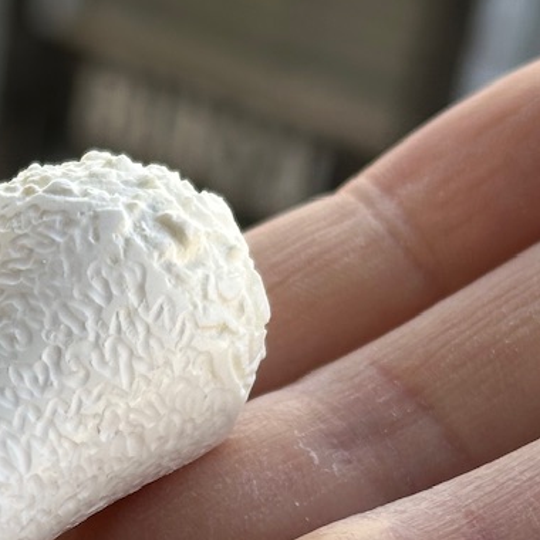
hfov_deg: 12.0
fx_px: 2524
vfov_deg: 12.1
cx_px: -28
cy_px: 540
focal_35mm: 143
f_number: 1.78
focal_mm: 6.86
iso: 64
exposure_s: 1/454
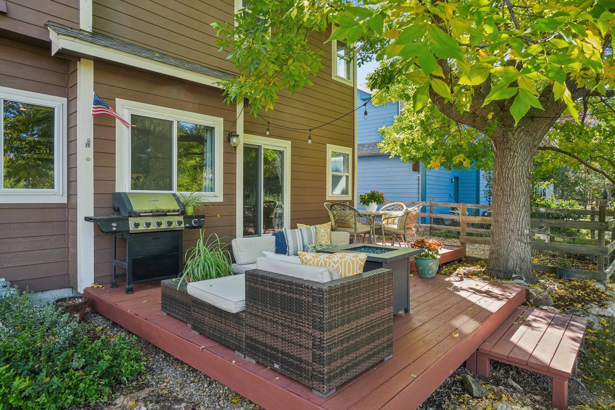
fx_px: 359
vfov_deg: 59.5
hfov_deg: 81.2
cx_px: 308
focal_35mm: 21
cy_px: 205
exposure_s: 1/100
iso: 400
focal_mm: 14
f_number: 8
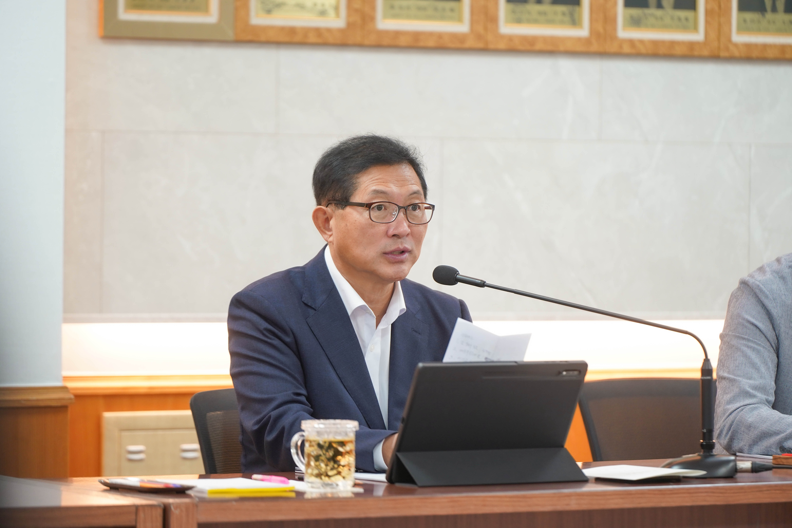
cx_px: 396
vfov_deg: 7.6
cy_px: 264
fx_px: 3960
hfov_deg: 11.4
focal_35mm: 180
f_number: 2.8
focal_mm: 180
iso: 800
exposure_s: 1/160
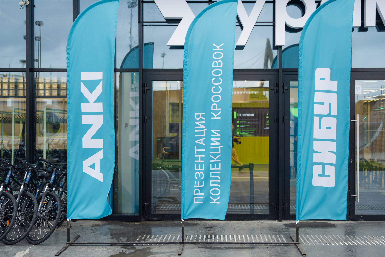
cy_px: 126
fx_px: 481
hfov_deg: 43.6
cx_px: 212
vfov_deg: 29.9
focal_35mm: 45
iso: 640
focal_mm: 36
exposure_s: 1/320
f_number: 2.8
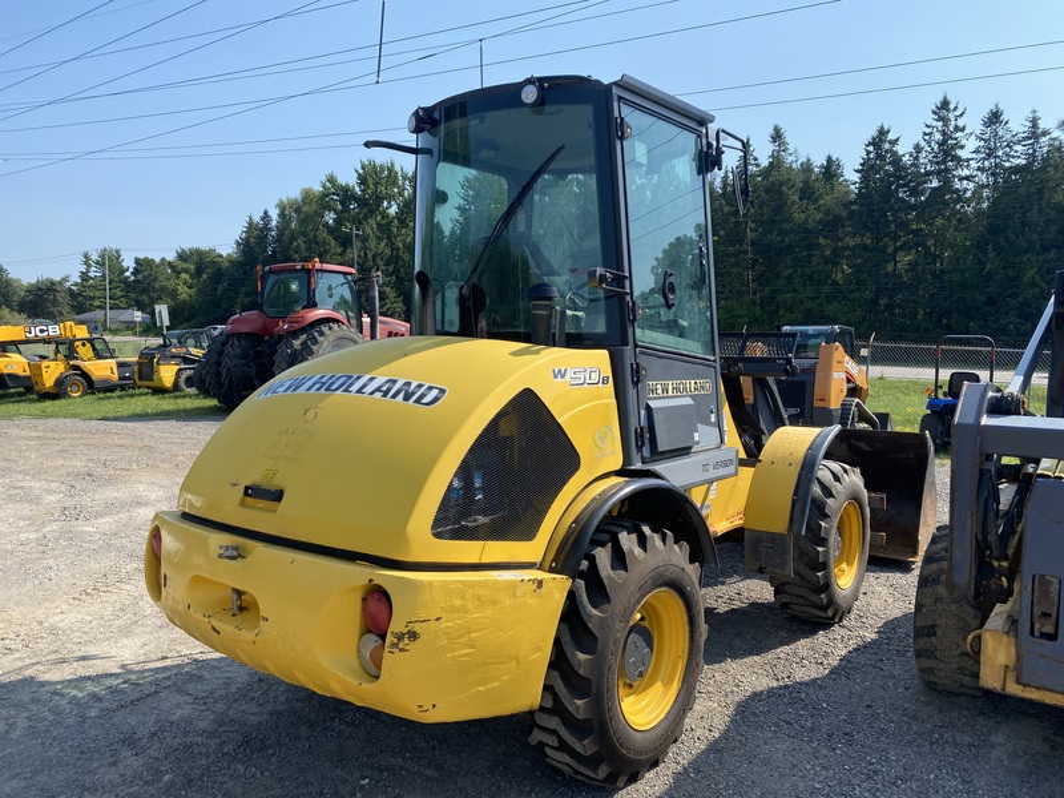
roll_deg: -1.1
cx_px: 532
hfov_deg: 67.3
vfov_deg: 53.1
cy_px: 399
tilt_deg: -4.0
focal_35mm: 26
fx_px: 799
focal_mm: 4.25
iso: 32
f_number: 1.8
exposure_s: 1/1996
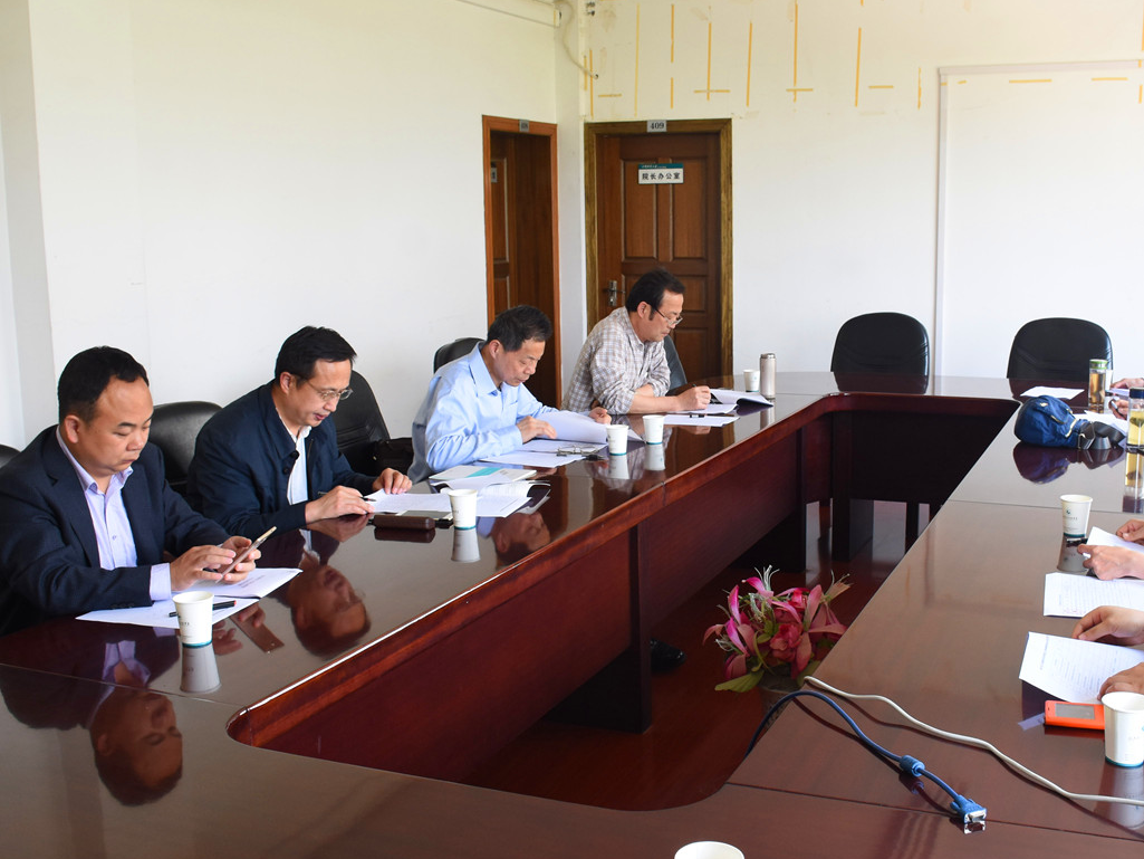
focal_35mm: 38
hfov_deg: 48.8
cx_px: 650
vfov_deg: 37.7
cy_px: 430
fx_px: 1256
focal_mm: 18
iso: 560
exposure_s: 1/45
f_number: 5.6
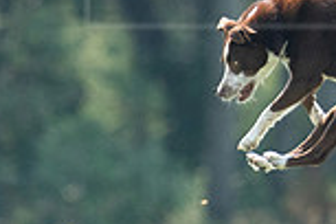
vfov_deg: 0.6
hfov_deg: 0.9
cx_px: 294
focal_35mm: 2268
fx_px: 21166
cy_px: -5
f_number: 6.3
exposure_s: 1/4000
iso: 4000
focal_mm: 600
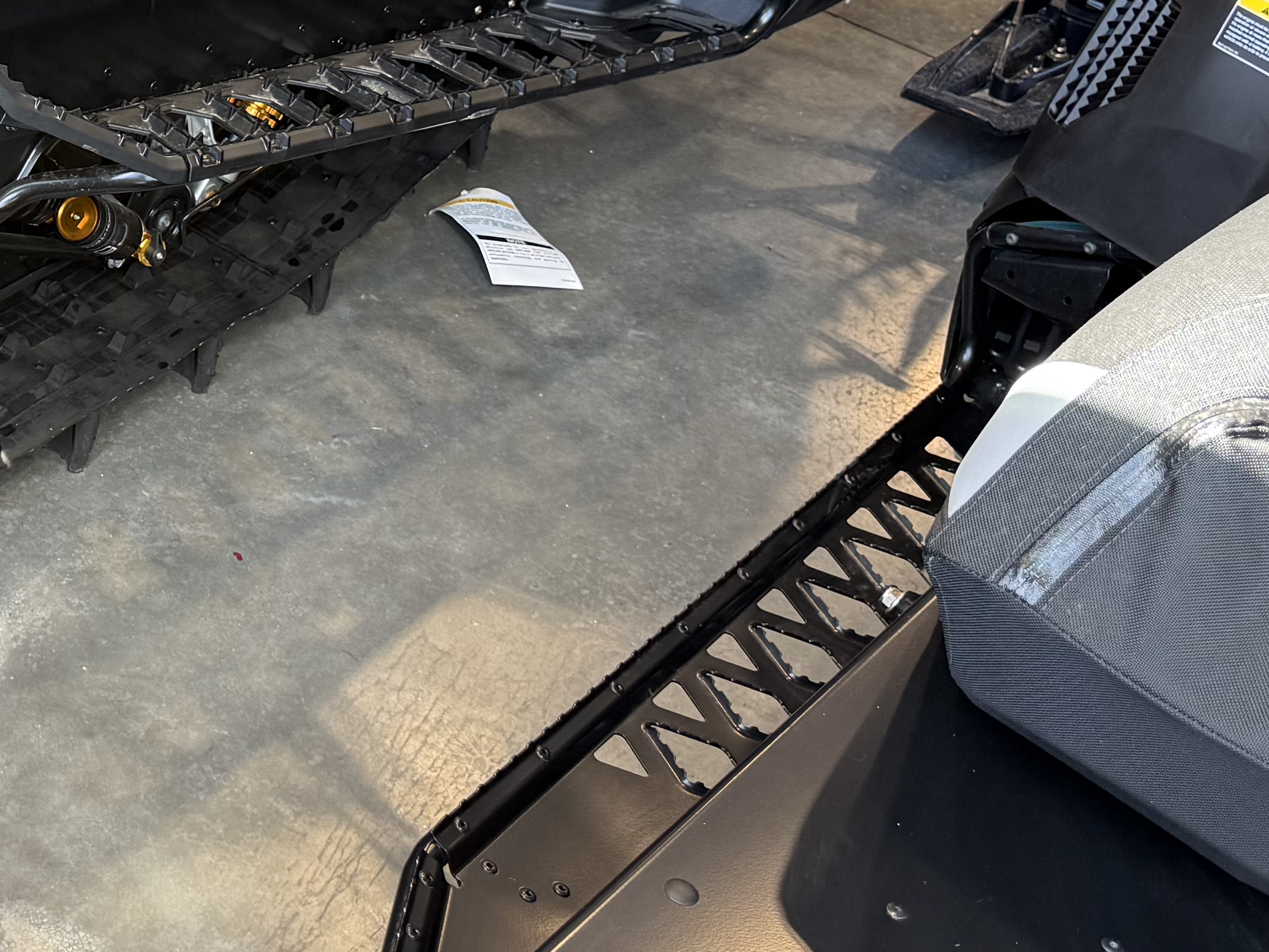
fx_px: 2346
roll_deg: -3.7
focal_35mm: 64
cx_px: -84
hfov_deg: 27.9
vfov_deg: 22.1
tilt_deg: -29.2
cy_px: 12
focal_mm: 6.76
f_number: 1.78
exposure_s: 1/121
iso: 200
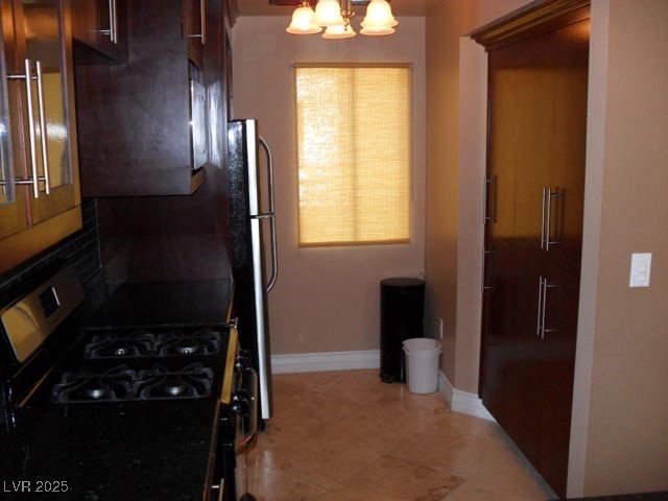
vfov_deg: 40.7
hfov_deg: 52.6
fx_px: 675
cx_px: 334
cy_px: 250
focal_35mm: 35
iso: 200
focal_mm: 6.3
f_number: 3
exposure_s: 1/45
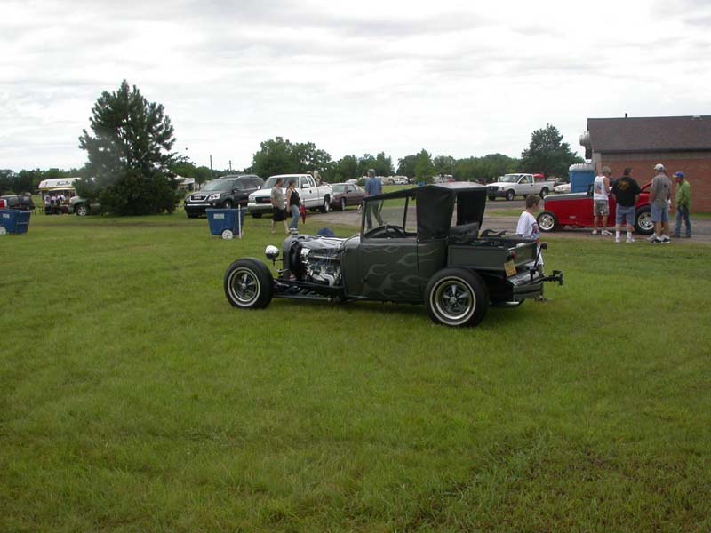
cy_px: 266
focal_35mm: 38
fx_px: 781
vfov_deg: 37.7
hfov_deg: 49.0
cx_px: 356
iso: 100
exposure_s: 1/205
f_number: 6.7
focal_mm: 7.85
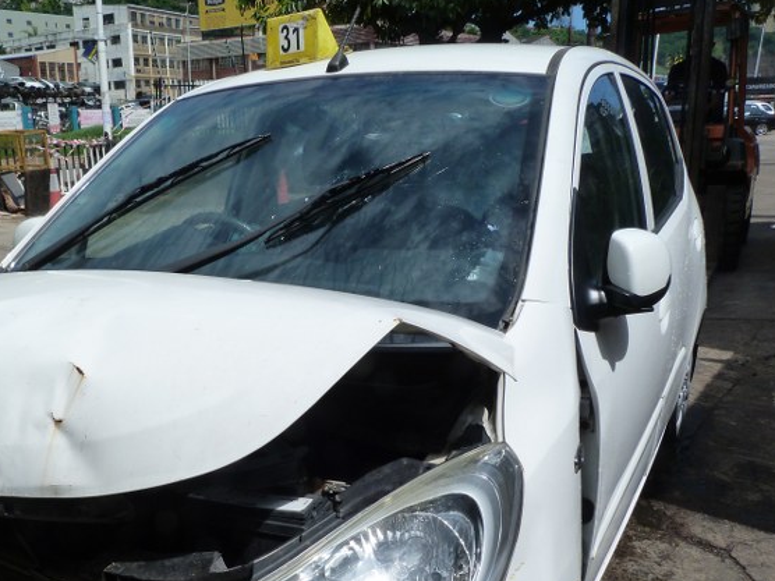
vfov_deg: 38.9
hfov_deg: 50.4
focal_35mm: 36
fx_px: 806
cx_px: 259
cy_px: 414
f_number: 5.6
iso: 125
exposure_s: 1/640
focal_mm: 4.5
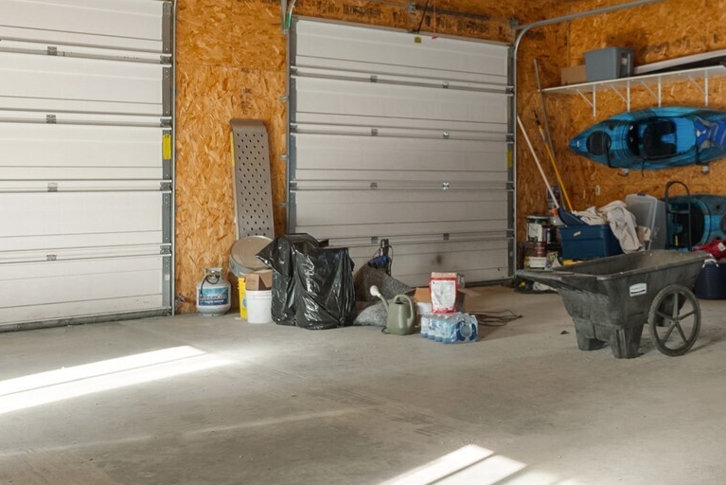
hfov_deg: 44.4
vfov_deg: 31.2
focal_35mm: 43
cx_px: 533
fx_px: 861
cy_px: 164
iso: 400
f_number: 2.8
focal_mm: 19.3
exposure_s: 1/15
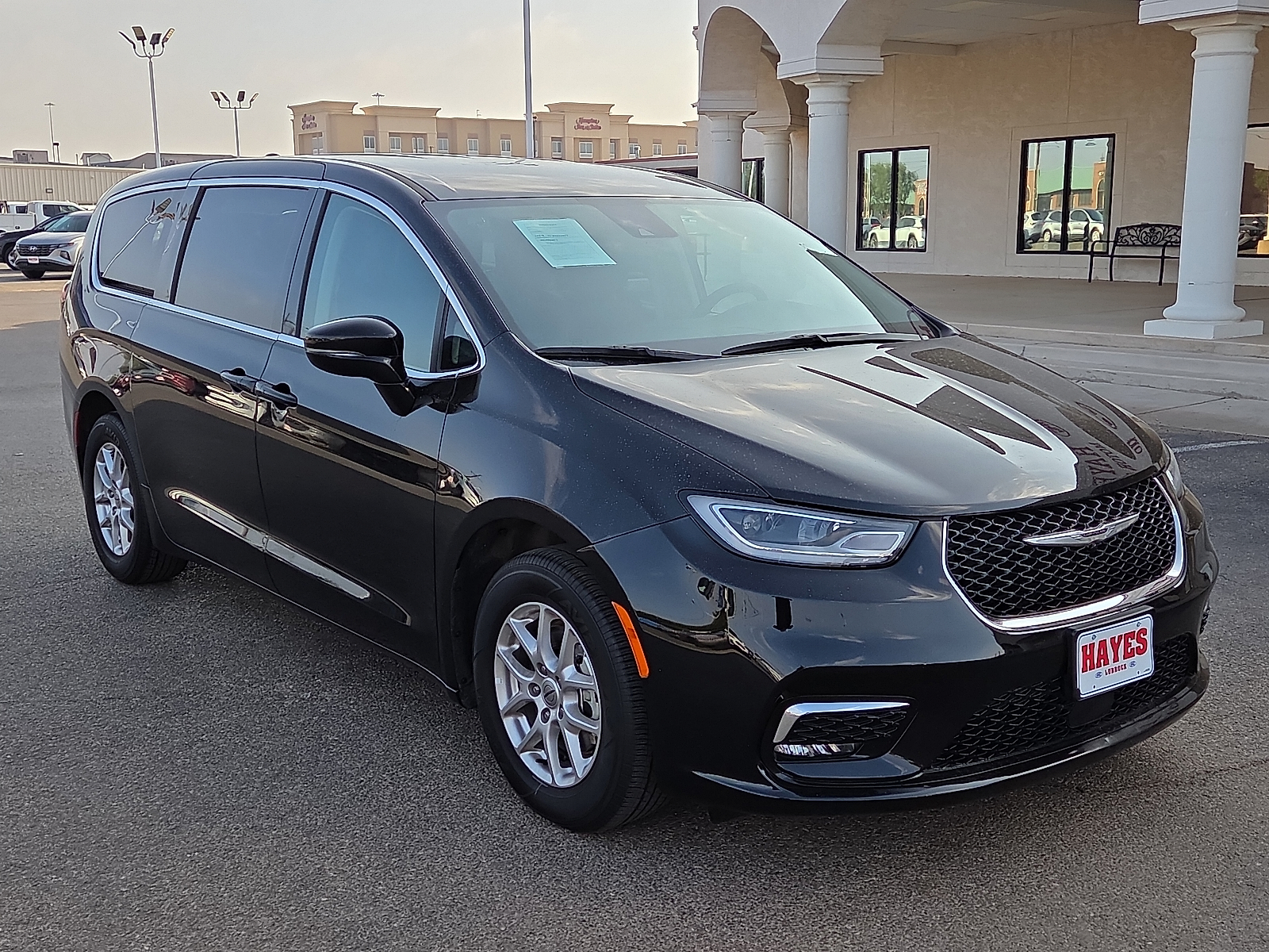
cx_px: 634
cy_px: 476
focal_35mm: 39
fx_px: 1430
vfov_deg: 36.8
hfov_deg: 47.9
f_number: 1.8
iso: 25
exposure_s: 1/1250
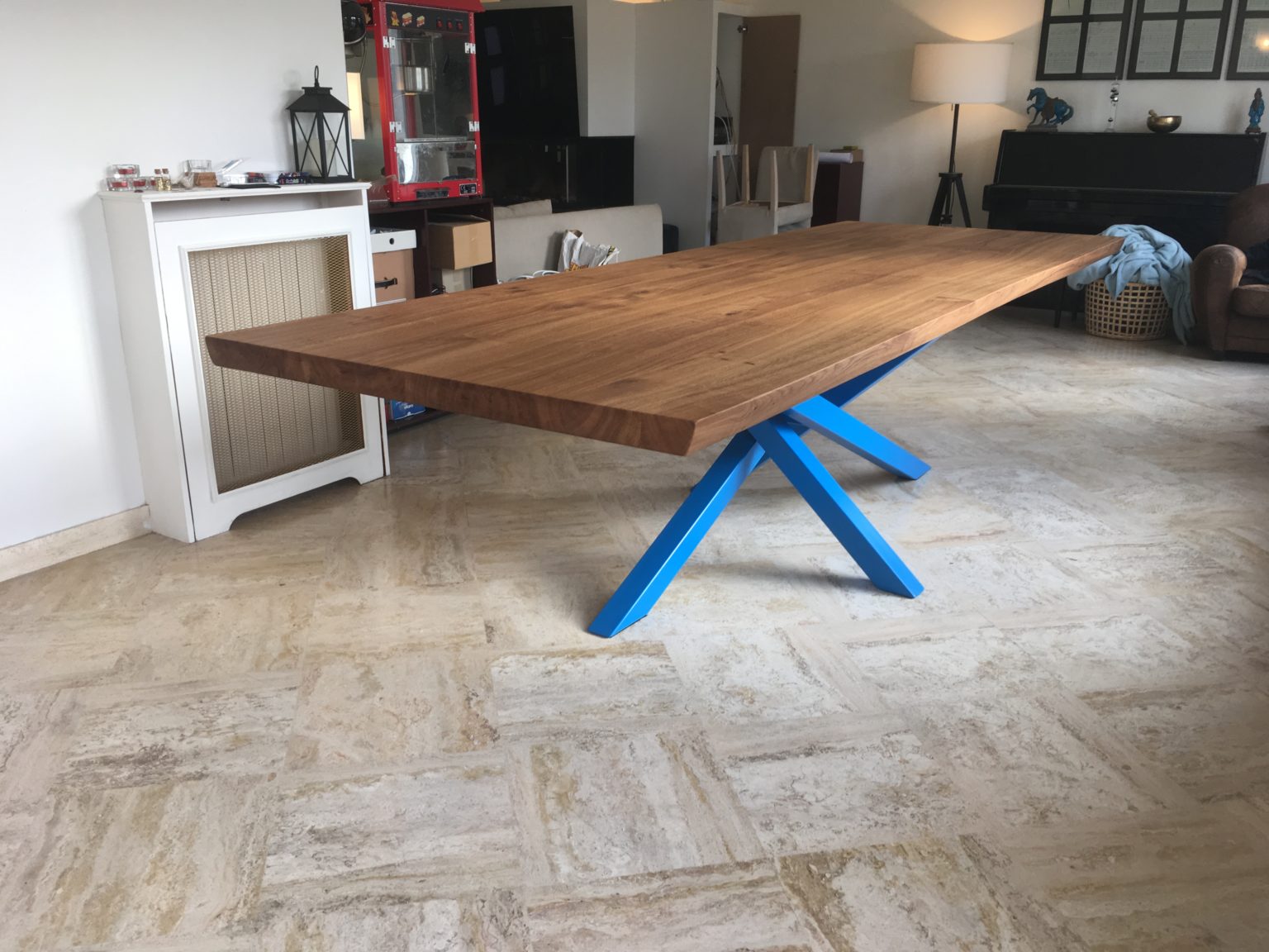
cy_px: 476
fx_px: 1063
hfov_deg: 61.7
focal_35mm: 29
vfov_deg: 48.2
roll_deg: -0.3
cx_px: 634
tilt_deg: -19.3
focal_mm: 4.15
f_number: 2.2
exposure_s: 1/50
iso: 32
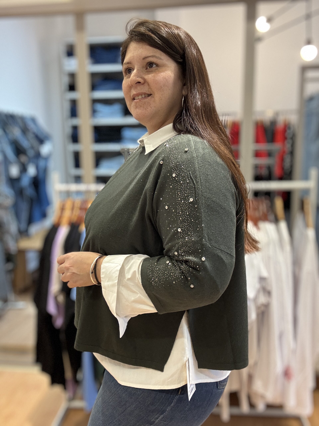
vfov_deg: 60.0
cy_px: 213
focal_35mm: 30
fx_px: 369
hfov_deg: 46.8
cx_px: 160
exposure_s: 1/50
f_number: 1.9
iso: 160
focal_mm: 2.69
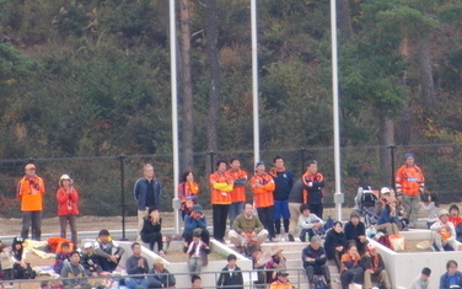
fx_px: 6812
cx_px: 296
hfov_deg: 3.9
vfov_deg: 2.4
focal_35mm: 541
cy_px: 0
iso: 100
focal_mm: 43
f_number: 5.7
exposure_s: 1/80
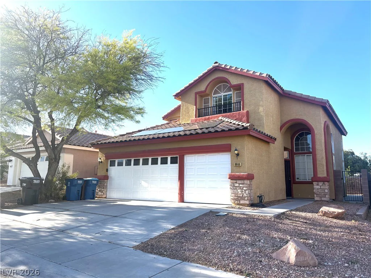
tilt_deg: +9.0
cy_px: 139
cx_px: 186
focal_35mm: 26
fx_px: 279
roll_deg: +0.7
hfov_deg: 67.3
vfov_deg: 53.1
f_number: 1.6
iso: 50
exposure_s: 1/1706
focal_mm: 5.96
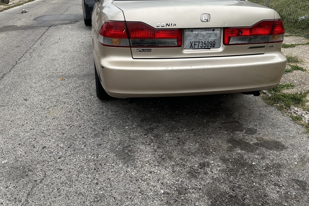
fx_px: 292
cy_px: 115
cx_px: 155
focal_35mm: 34
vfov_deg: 38.8
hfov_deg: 55.8
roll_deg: +4.1
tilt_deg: -27.6
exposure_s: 1/2028
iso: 80
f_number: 1.78
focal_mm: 6.86
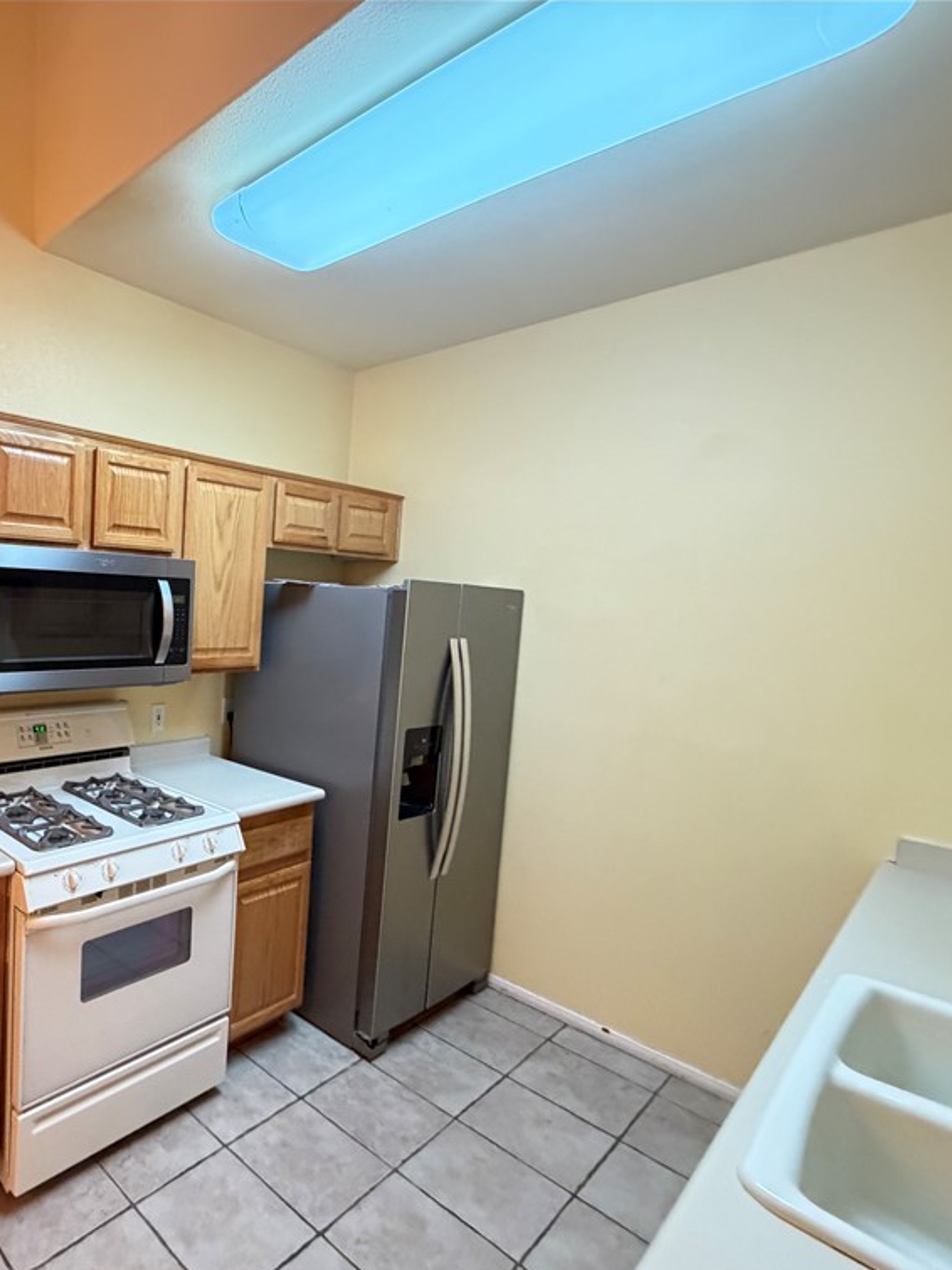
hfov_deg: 61.0
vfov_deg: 84.7
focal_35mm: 19
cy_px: 644
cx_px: 146
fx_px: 697
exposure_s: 1/60
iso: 800
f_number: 2.2
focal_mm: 2.22
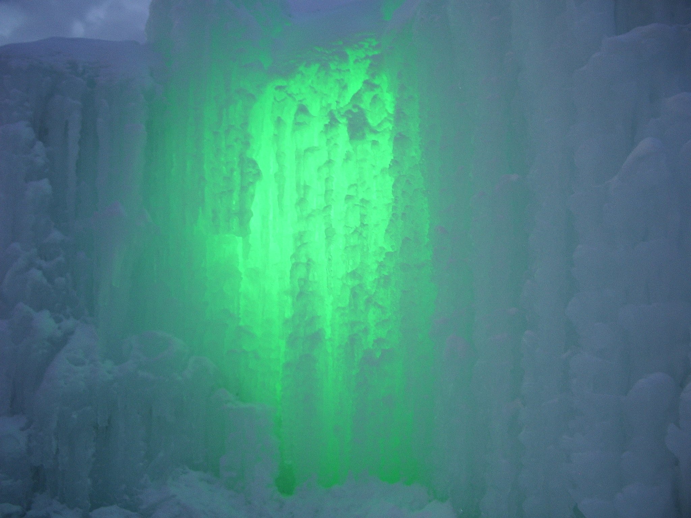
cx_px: 346
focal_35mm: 35
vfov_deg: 40.7
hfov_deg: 52.6
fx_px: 699
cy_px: 259
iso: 100
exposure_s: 1/25
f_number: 2.6
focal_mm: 5.8
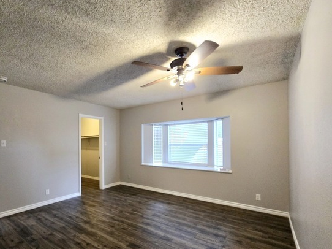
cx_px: 128
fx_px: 153
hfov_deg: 92.9
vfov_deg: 77.7
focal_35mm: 16
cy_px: 141
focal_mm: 2.2
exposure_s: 1/60.2
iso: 400
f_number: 2.2
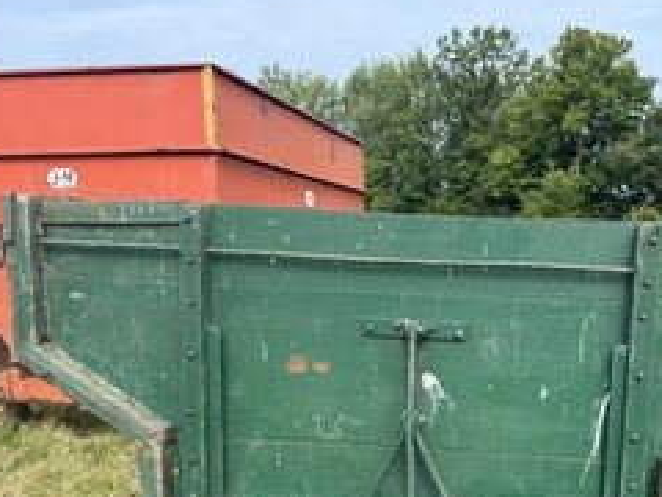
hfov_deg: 45.7
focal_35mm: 40
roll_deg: -4.0
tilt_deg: -8.5
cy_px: 378
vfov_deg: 35.1
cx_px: 466
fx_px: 765
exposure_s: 1/1585
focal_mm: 6.76
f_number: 1.78
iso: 80
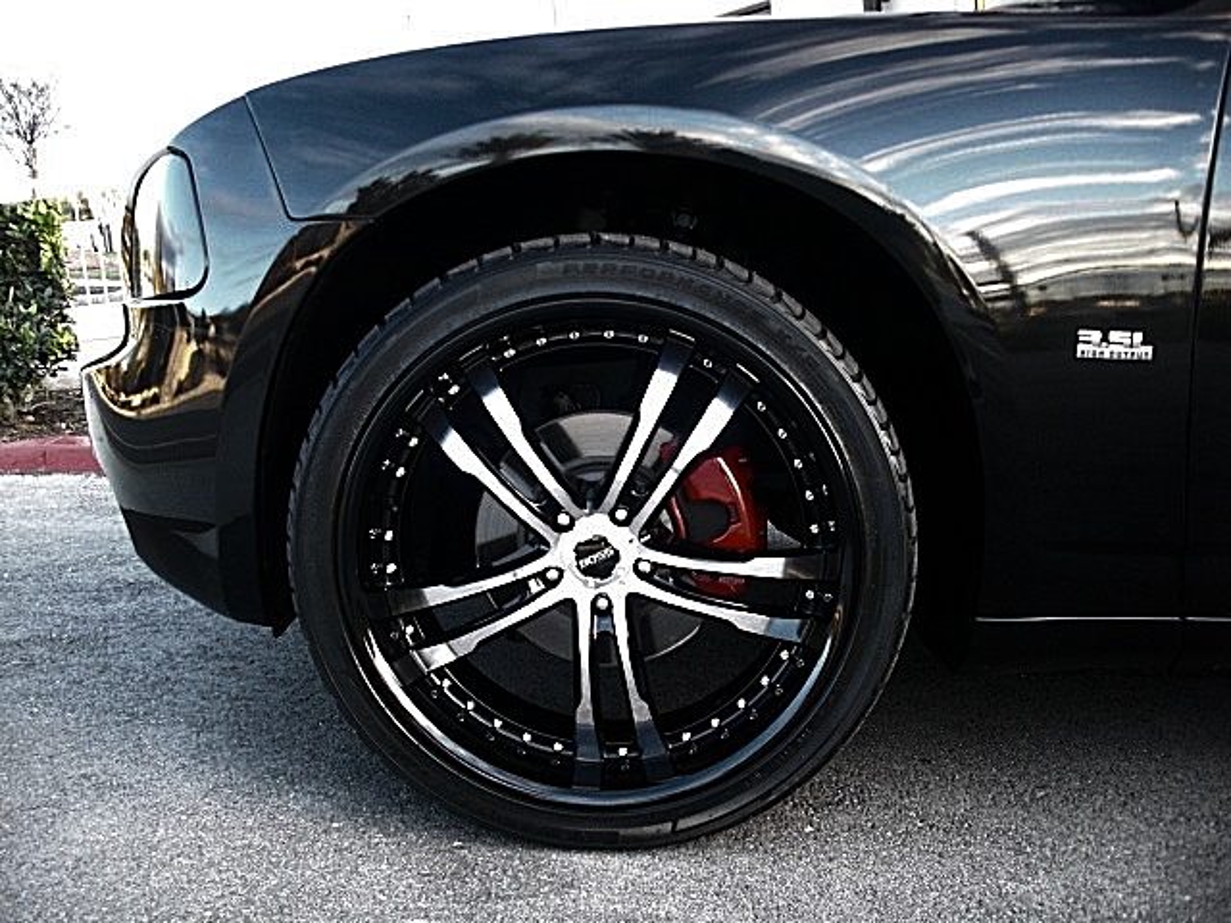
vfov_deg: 39.7
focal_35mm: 36
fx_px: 1280
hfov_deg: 51.4
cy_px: 462
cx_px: 616
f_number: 2.8
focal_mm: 6.3
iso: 400
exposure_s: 1/100
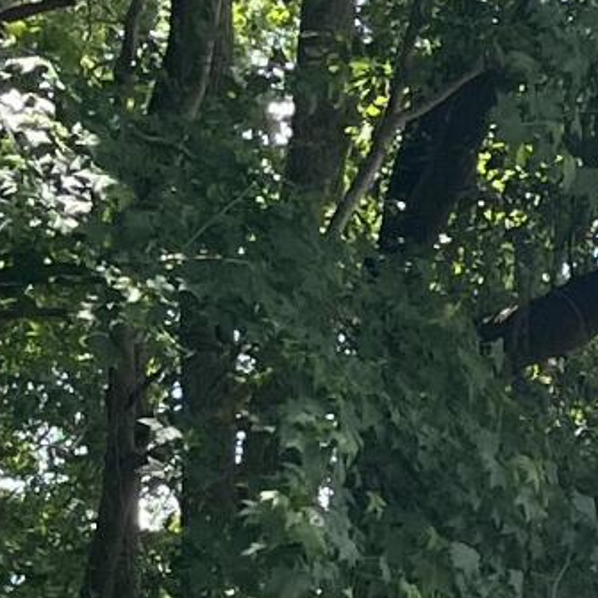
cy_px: 1250
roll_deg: -1.0
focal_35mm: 206
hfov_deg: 8.1
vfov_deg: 8.0
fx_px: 4026
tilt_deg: -3.1
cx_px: 1212
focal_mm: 5.1
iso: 50
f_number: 1.6
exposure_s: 1/777
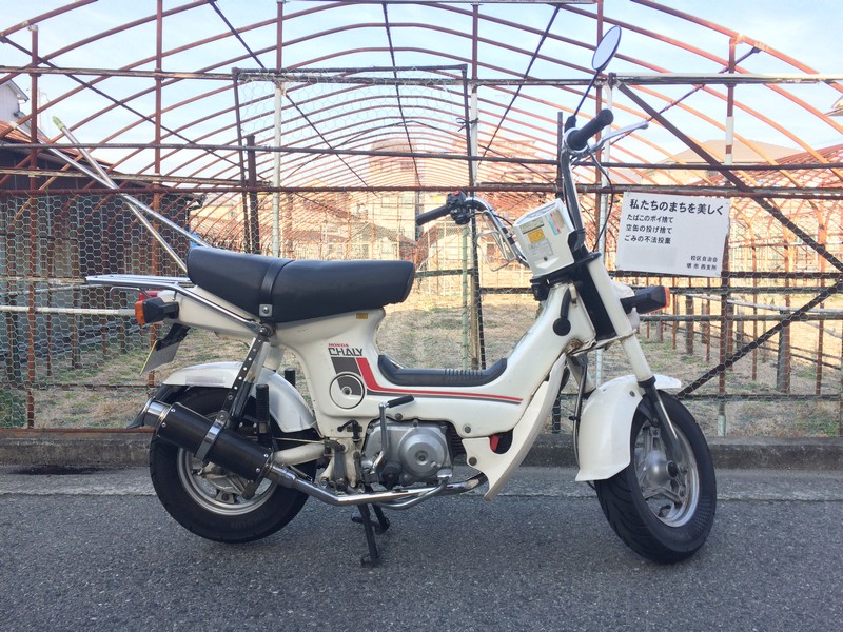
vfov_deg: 48.2
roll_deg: +3.1
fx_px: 706
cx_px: 422
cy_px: 316
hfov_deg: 61.7
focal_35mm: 29
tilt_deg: -5.2
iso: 32
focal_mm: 4.15
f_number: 2.2
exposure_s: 1/380
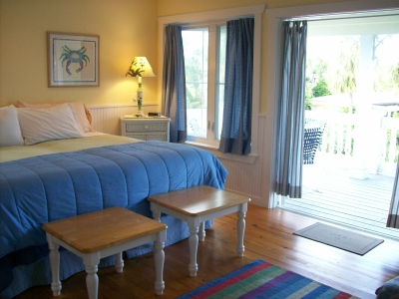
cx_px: 200
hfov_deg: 51.4
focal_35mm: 36
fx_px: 415
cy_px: 150
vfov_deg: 39.7
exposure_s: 1/56.5
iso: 160
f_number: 2.7
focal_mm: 6
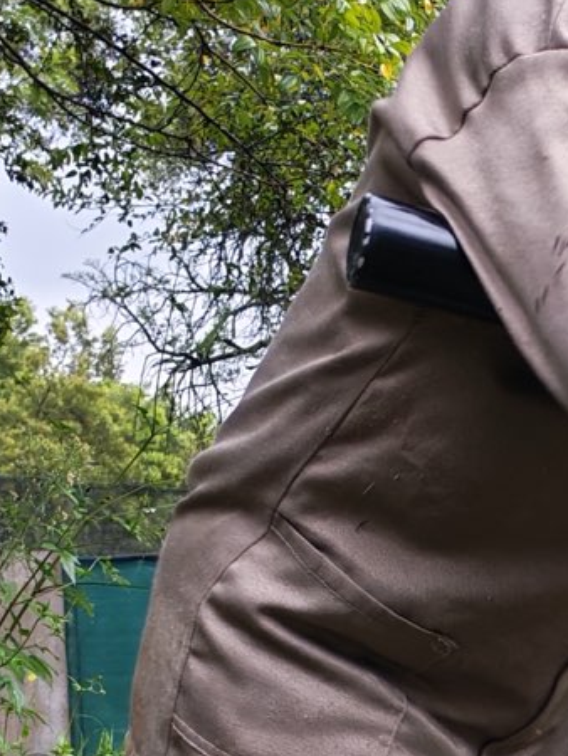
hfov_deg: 14.7
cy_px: 763
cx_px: 751
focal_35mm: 96
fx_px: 2098
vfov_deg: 19.8
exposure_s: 1/100
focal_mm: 6.12
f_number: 1.9
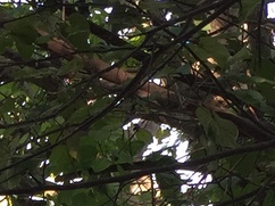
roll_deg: +0.3
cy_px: 465
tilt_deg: -2.6
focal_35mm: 192
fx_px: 1524
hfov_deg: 10.1
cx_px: -91
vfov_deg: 7.3
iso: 32
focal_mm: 4.15
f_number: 2.2
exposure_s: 1/120
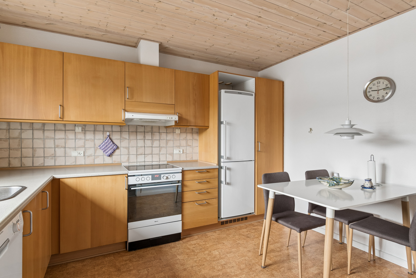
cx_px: 208
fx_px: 208
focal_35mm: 18
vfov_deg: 67.4
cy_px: 139
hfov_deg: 90.0
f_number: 8
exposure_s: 1
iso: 200
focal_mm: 12
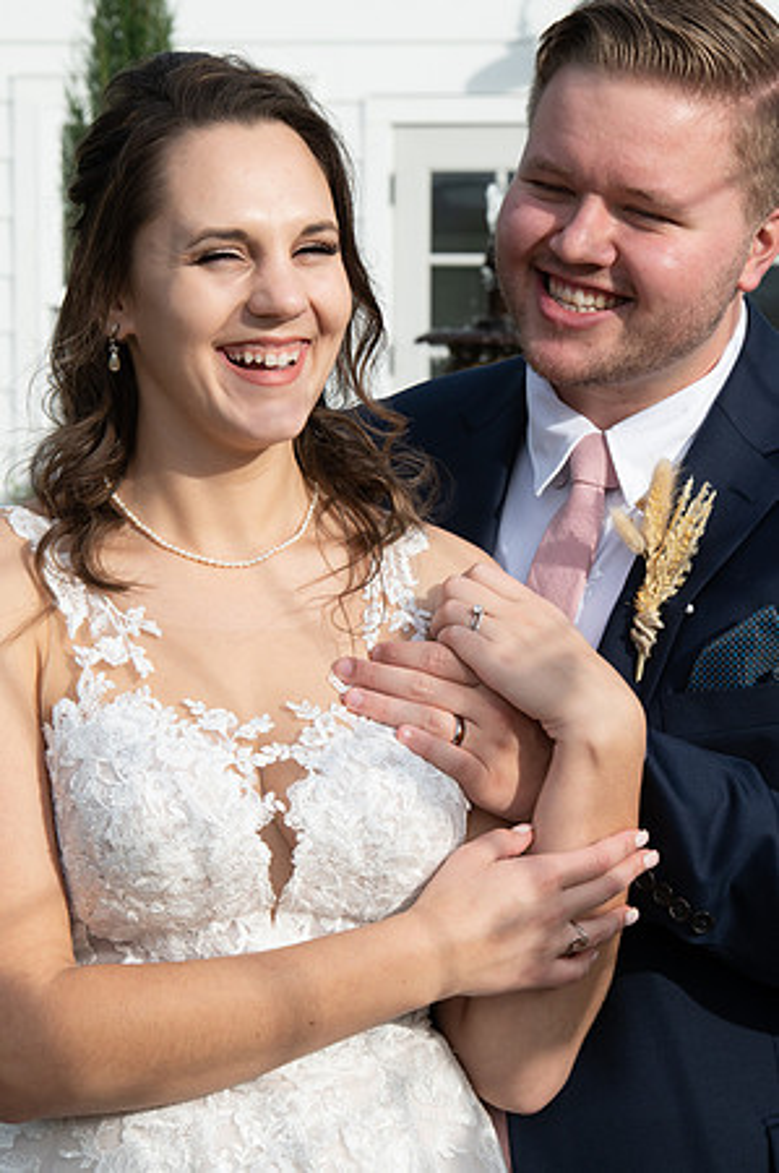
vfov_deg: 15.2
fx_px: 4392
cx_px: 390
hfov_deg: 10.1
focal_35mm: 135
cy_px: 586
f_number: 16
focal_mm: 135
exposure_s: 1/250
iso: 640
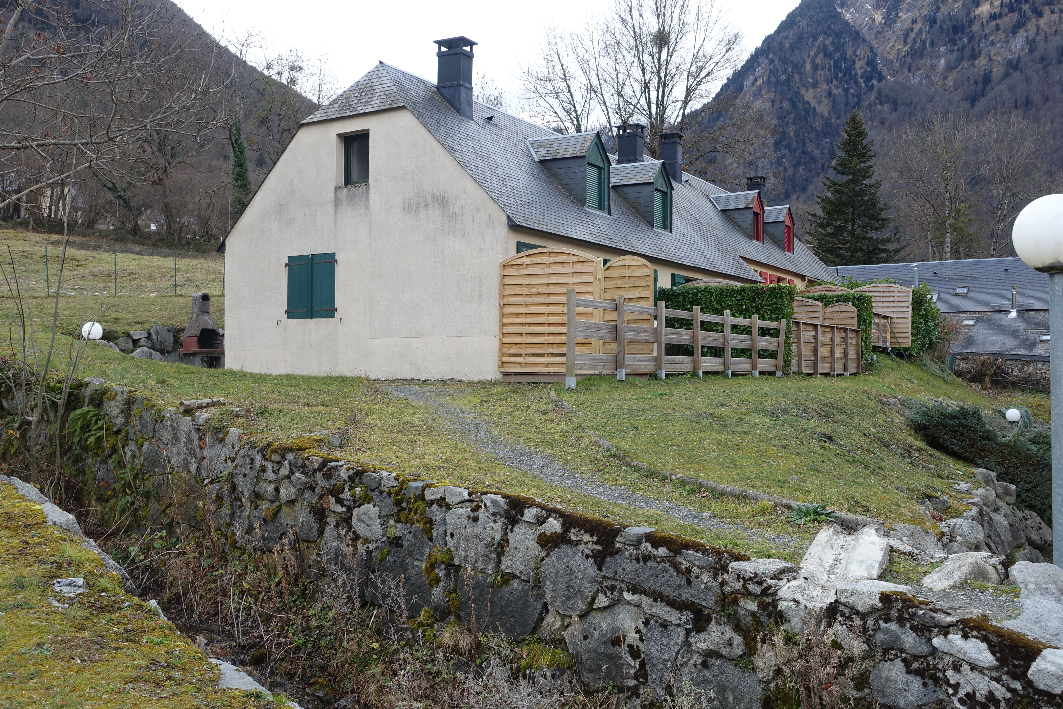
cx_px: 532
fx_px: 1004
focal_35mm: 34
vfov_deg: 38.9
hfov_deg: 55.8
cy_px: 354
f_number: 5
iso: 125
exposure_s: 1/80
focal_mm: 12.35
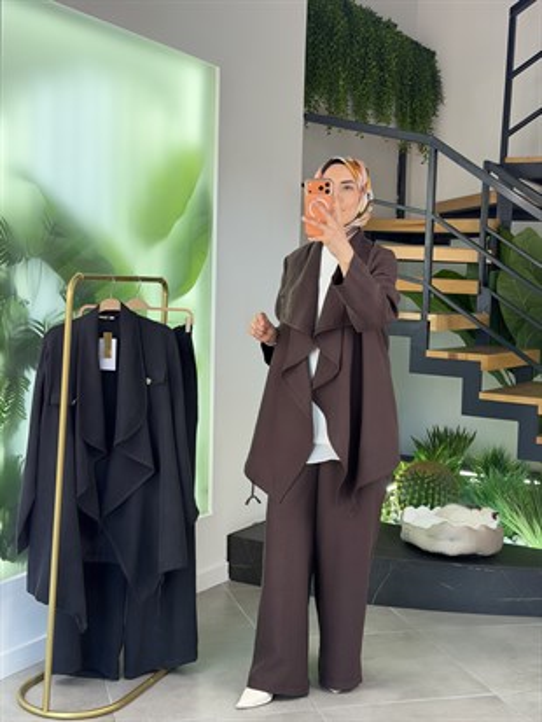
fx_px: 1002
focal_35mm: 48
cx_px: 271
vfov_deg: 39.6
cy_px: 361
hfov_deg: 30.3
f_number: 1.78
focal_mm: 6.76
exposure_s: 1/176
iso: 80
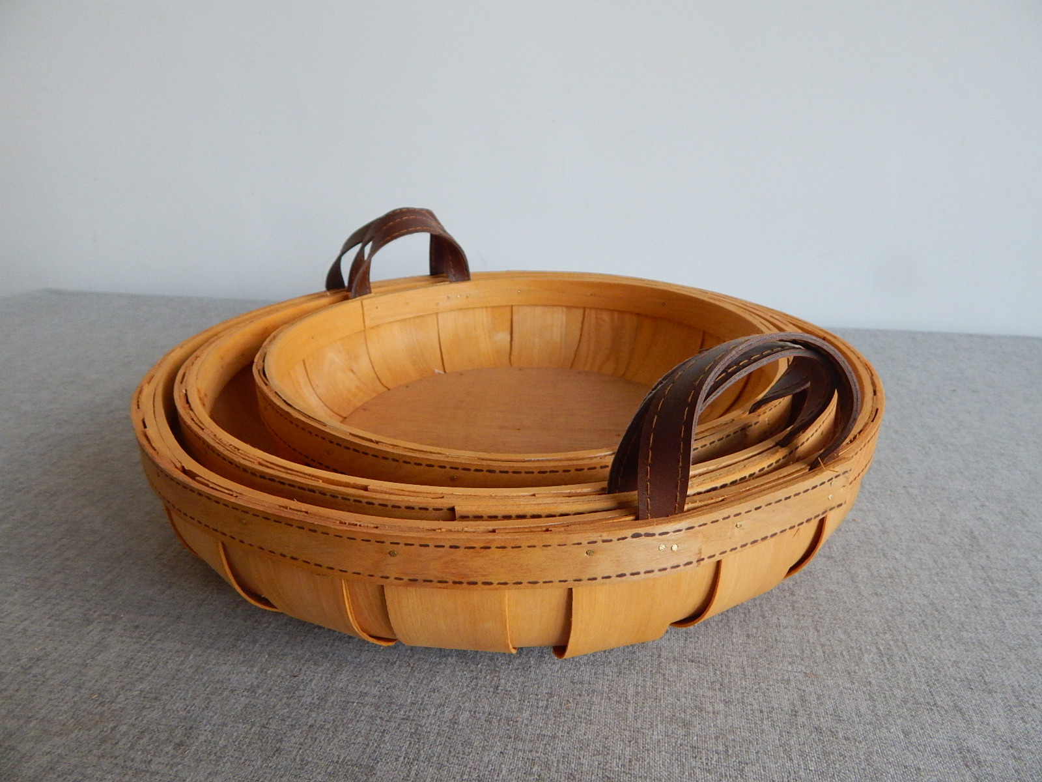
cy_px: 391
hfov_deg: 76.4
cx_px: 521
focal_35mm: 22
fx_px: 662
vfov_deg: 61.1
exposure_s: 1/50
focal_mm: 4
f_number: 3
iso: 125
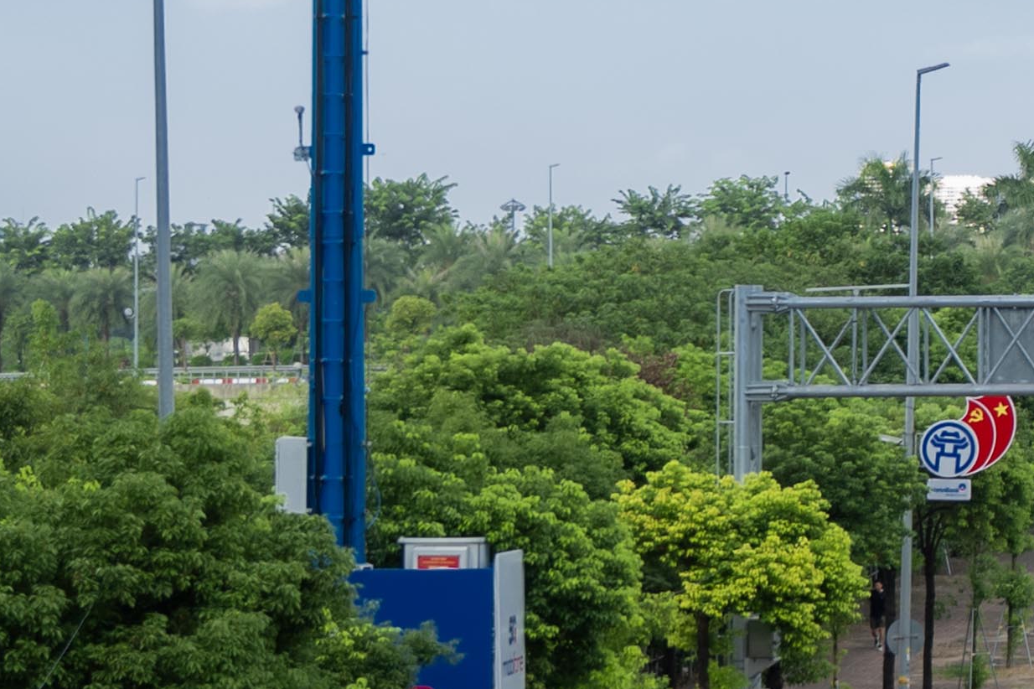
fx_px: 5092
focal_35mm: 177
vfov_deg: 7.7
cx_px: 1767
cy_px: 16
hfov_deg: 10.9
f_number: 2.8
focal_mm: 26.5
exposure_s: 1/320
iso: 125
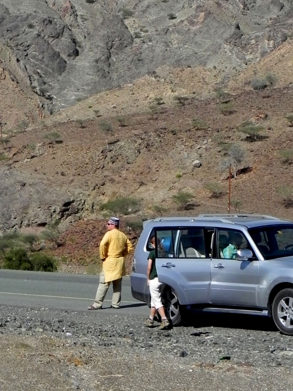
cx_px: 116
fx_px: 1569
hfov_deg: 10.7
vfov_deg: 14.0
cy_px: 25
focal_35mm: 139
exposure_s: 1/418
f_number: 8
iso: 160
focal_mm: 11.8
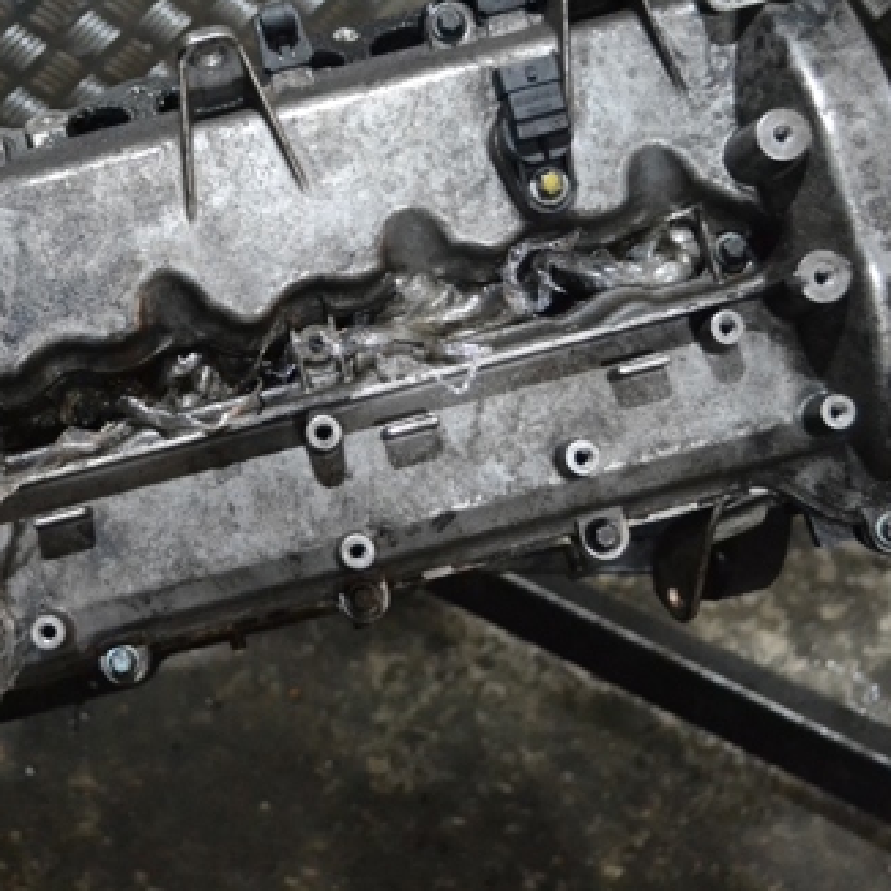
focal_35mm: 60
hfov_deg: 28.2
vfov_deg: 28.6
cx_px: 216
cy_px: 424
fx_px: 1747
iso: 3200
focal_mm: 24
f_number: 4.5
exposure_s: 1/80
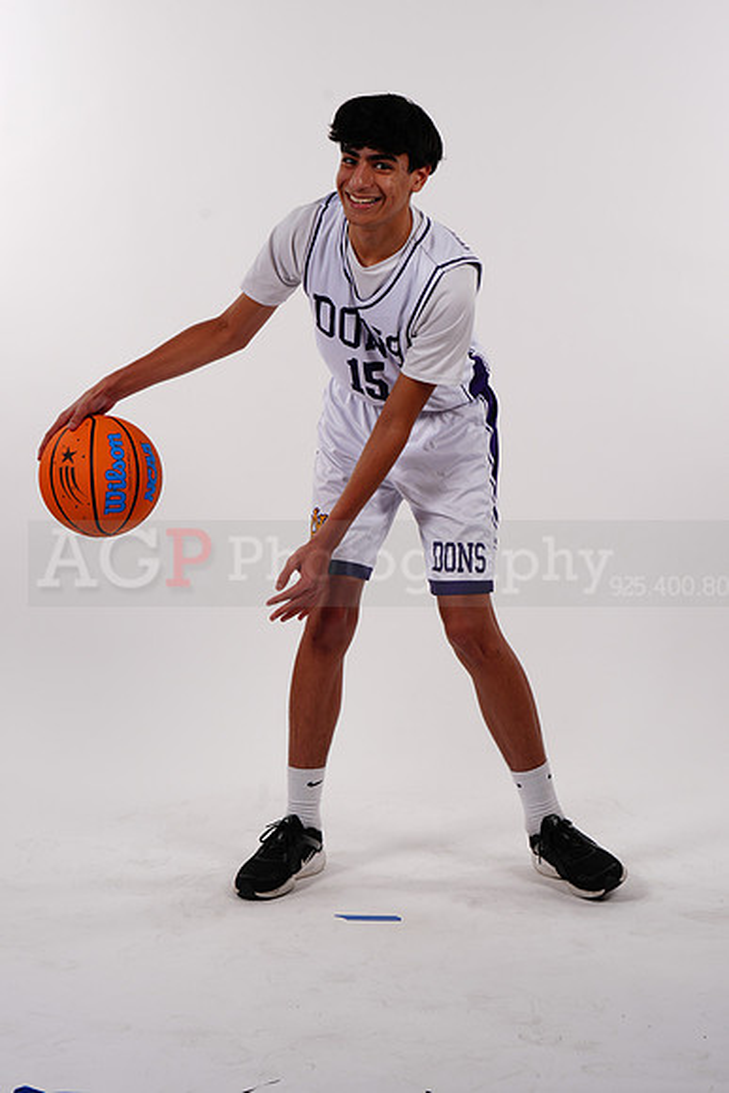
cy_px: 546
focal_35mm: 95
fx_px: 2884
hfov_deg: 14.4
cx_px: 364
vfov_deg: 21.5
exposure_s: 1/500
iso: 200
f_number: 10
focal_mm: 95
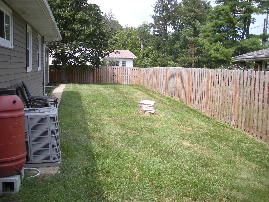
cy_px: 101
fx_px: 280
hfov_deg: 51.4
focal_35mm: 36
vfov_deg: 39.7
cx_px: 134
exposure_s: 1/230
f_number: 3.5
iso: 64
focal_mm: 6.3
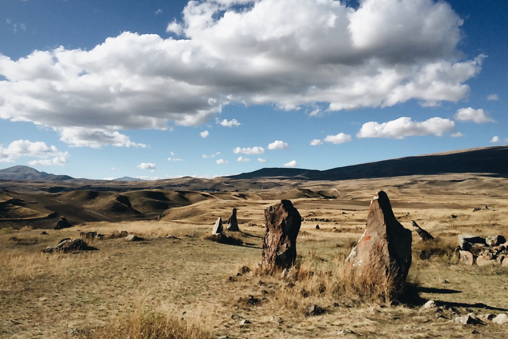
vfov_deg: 42.3
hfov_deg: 60.3
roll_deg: -0.8
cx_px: 252
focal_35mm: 31
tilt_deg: +5.4
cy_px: 158
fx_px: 437
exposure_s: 1/3448
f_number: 2.2
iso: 32
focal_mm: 4.15
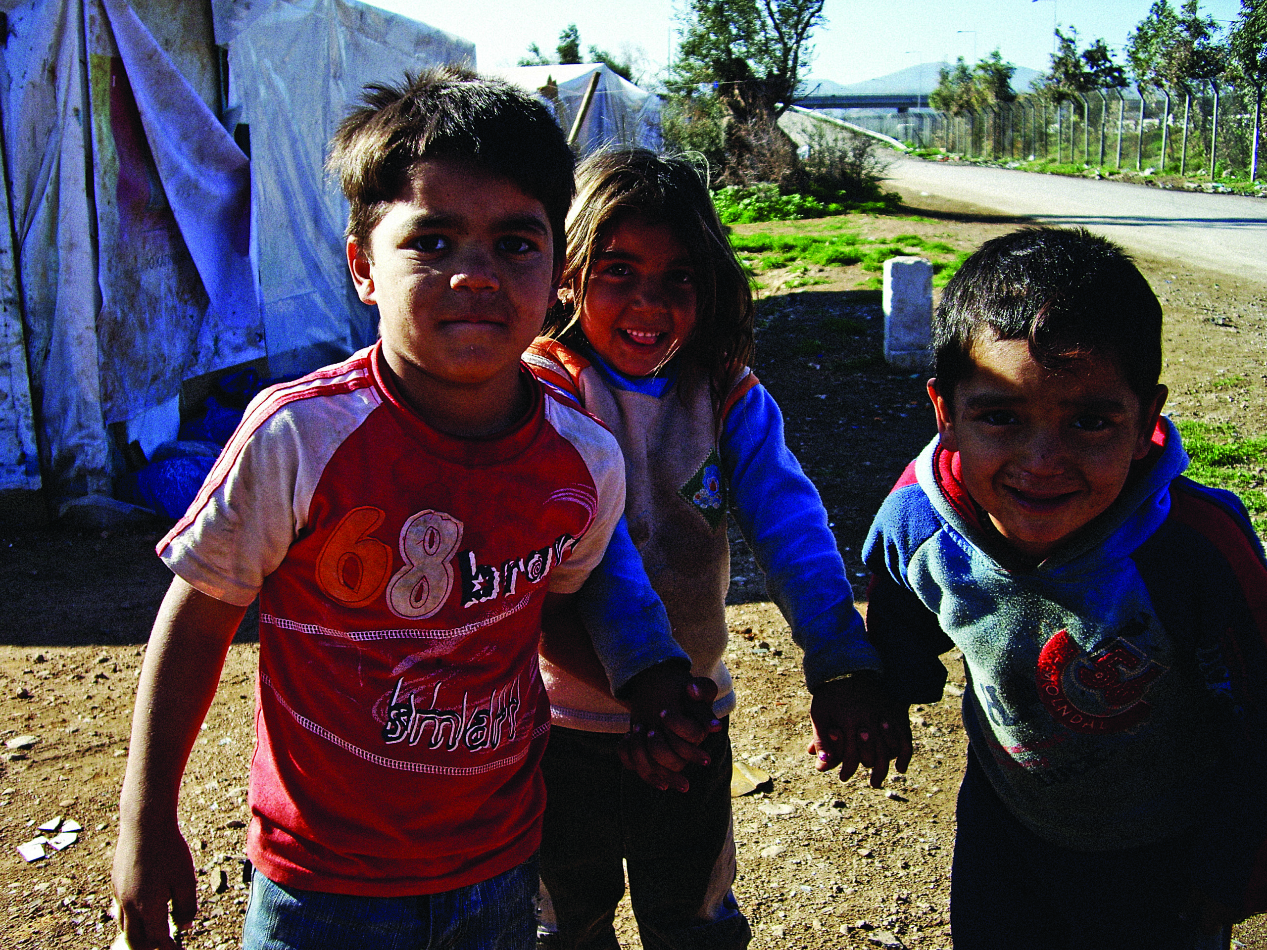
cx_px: 634
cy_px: 475
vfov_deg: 37.7
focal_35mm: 38
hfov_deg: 49.0
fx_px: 1391
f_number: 2.8
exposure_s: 1/400
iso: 50
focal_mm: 7.9
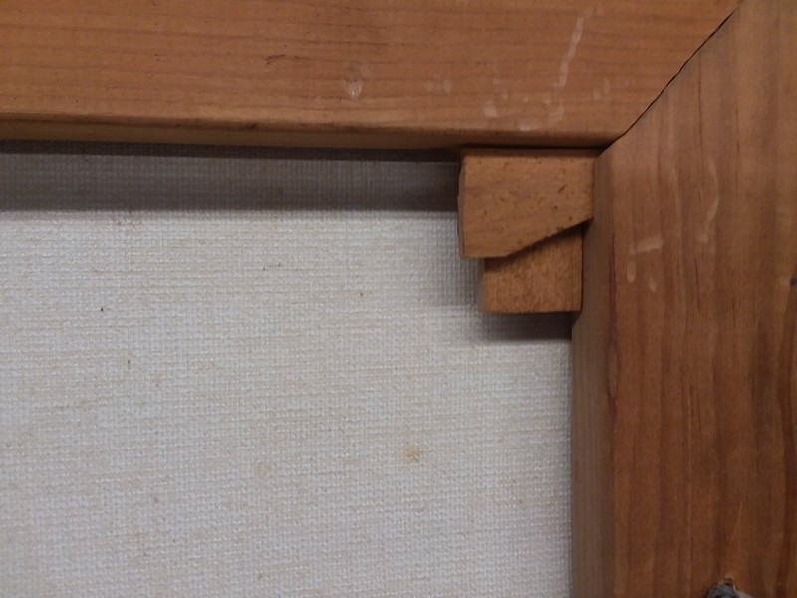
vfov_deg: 48.2
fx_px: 668
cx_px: 398
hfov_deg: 61.7
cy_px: 299
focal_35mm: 29
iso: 50
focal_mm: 2.47
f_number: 1.9
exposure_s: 1/60
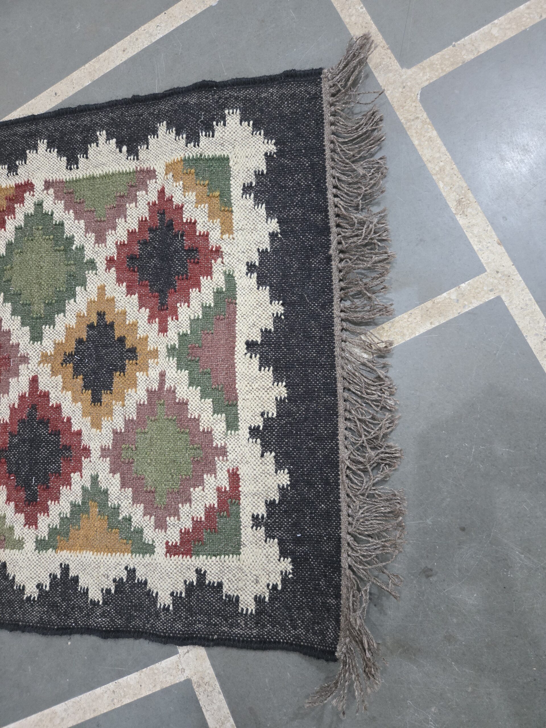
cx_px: 273
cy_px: 364
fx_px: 484
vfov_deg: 73.9
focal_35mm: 23
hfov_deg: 58.9
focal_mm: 5.4
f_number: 1.8
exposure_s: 1/100
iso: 800
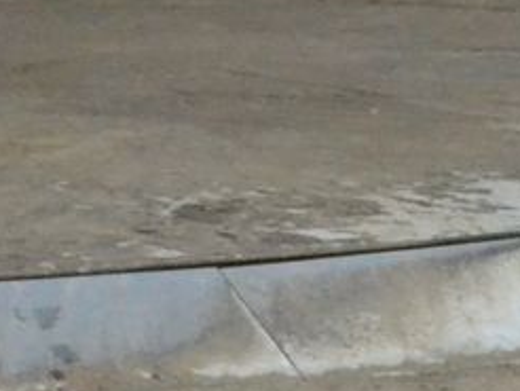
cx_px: -1125
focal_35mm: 576
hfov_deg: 3.4
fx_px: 8661
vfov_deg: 2.6
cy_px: -777
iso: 3200
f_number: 11
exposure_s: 1/40
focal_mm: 48
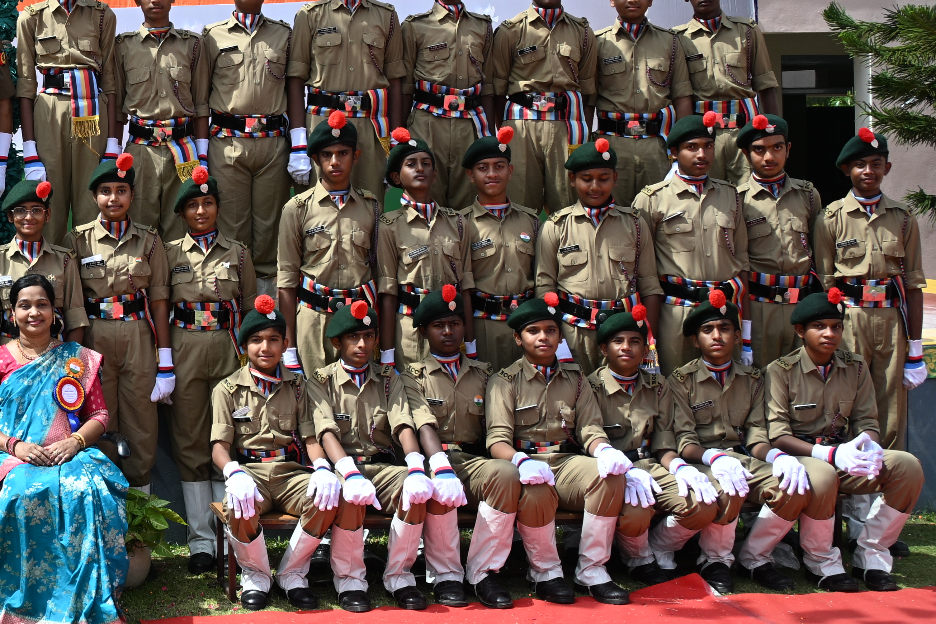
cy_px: 186
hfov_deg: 20.1
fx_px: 2537
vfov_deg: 14.0
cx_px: -46
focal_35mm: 98
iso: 100
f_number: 8
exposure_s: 1/250
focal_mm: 30.5
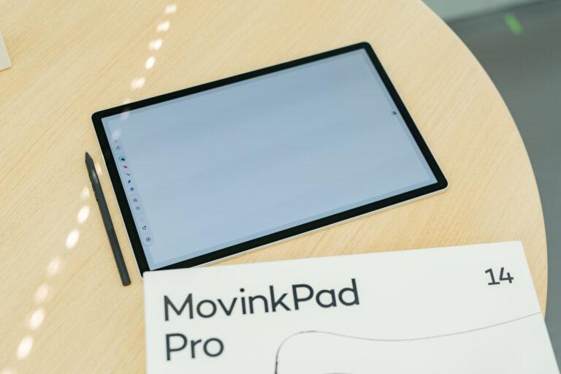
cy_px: 187
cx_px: 280
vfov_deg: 25.5
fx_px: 826
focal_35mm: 53
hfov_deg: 37.5
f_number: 3.2
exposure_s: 1/200
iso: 400
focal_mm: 53
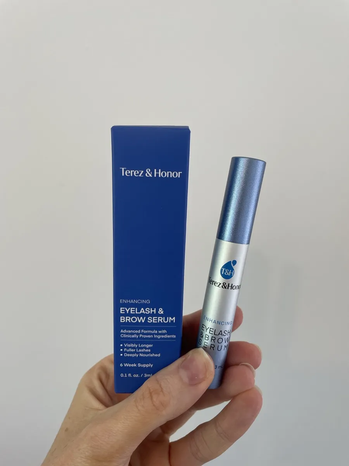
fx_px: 350
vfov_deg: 67.3
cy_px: 233
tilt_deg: -25.4
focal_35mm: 26
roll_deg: +0.0
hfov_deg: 53.1
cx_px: 174
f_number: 1.6
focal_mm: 4.2
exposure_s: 1/121
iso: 80
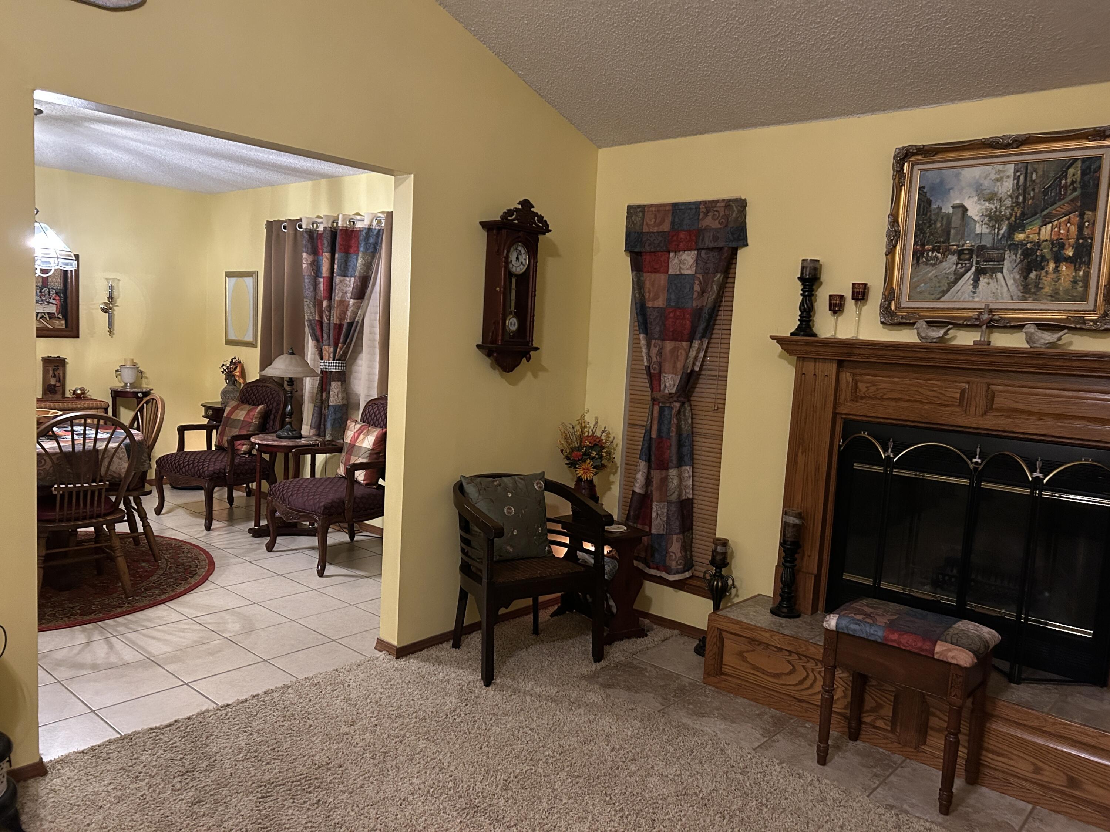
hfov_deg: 67.3
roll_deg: -2.6
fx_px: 834
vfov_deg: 53.1
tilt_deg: -5.2
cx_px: 555
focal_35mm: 26
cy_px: 416
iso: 500
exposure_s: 1/30
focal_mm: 5.7
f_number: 1.5
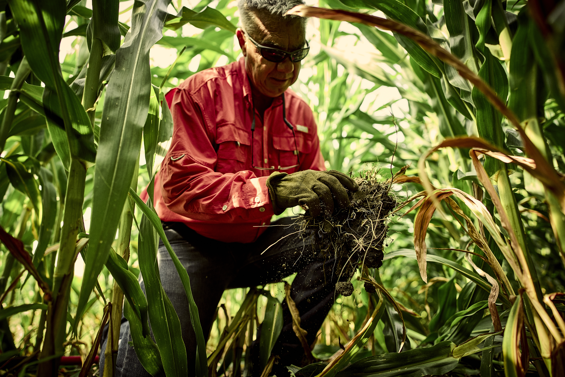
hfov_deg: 73.7
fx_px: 377
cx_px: 282
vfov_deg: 53.1
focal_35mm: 24
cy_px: 188
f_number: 1.8
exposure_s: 1/1250
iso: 800
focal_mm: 24
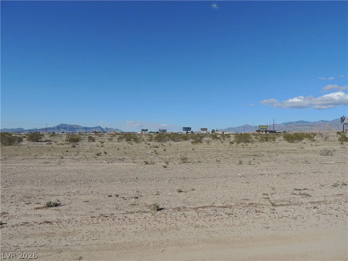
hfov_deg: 71.6
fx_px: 241
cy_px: 130
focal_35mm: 24
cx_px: 174
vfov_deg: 56.8
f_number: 3.3
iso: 100
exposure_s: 1/2000
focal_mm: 4.3
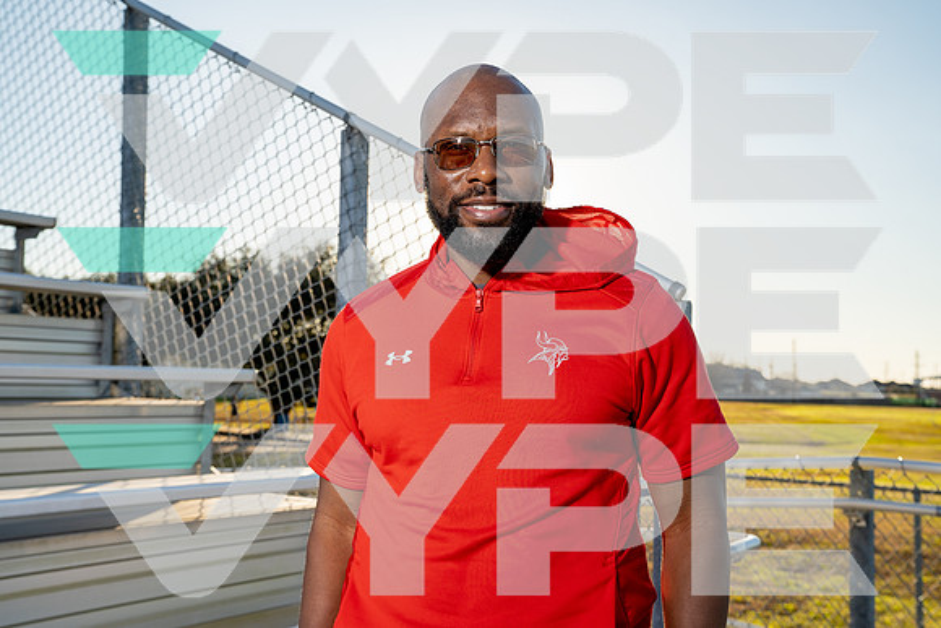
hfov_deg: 46.4
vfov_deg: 31.9
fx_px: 1098
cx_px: 470
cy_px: 314
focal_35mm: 42
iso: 100
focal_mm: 42
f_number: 6.3
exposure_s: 1/250
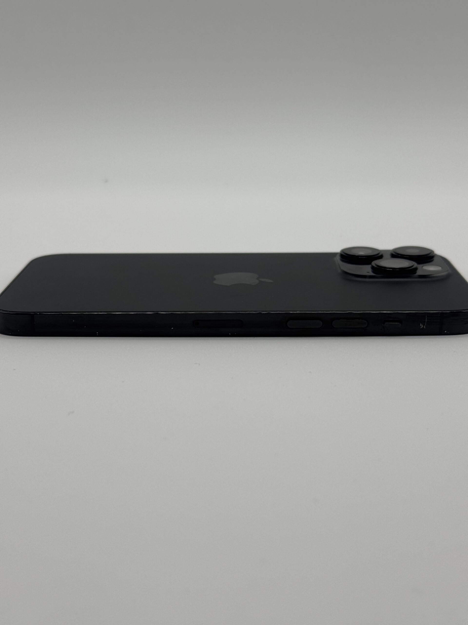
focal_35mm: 48
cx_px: 234
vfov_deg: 39.7
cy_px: 312
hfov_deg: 30.3
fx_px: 865
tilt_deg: -17.6
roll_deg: +0.4
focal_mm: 6.76
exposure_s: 1/2110
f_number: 1.78
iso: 64
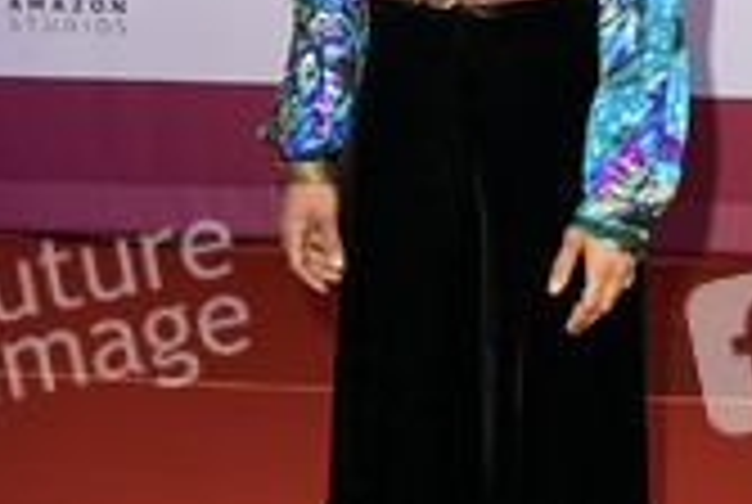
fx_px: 1800
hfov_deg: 23.5
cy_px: 104
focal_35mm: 86
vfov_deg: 15.8
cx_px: 509
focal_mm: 36
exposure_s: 1/200
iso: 250
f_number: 5.6
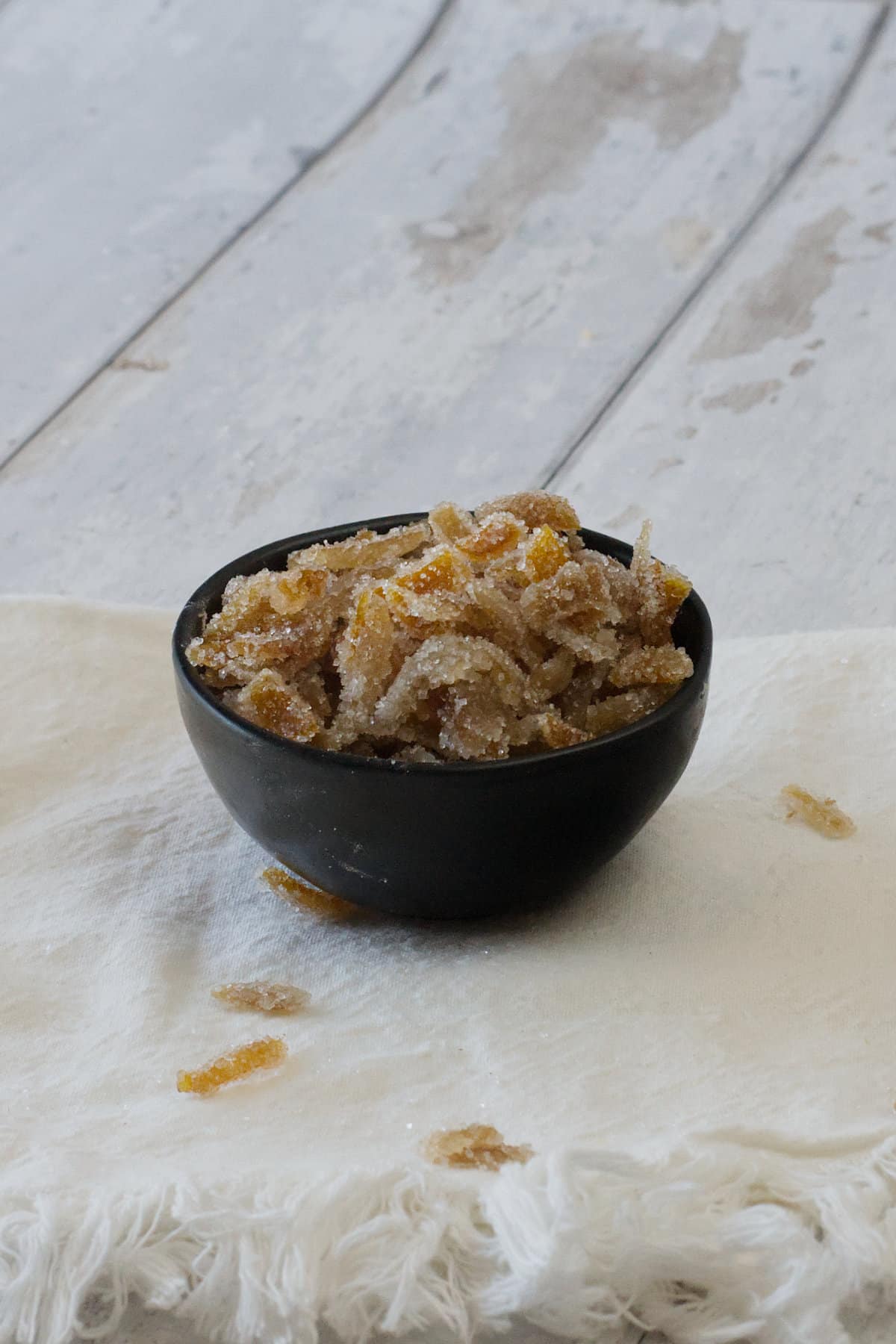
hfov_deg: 18.2
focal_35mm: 75
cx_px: 448
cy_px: 672
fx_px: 2800
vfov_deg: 27.0
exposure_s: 1/160
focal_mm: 50
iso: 1600
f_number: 8
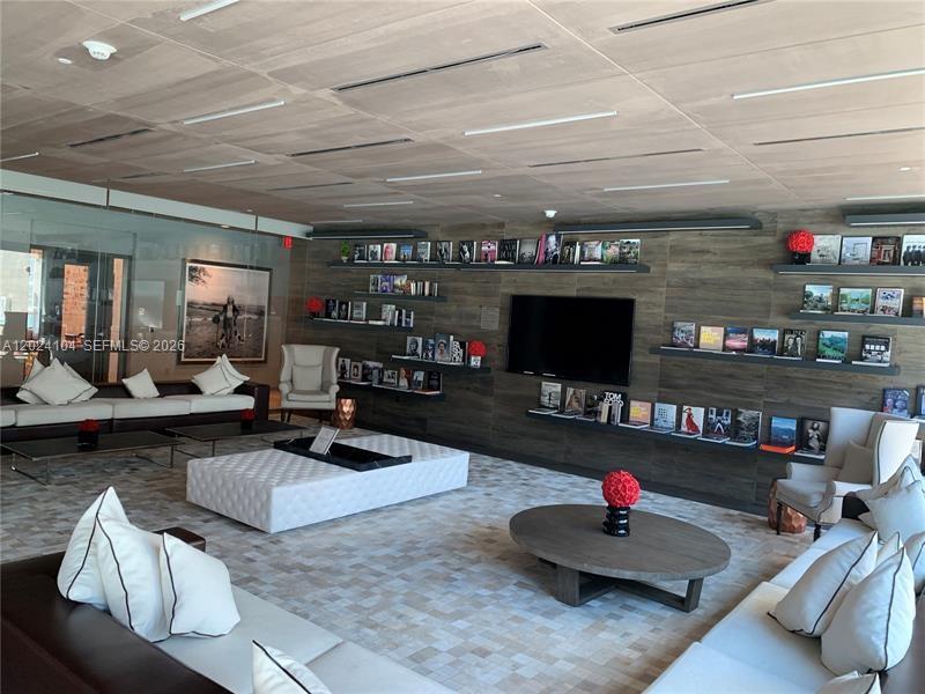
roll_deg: -4.7
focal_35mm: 26
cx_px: 462
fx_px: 695
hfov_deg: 67.3
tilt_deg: -3.2
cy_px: 347
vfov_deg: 53.1
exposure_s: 1/97
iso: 100
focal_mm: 4.25
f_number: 1.8
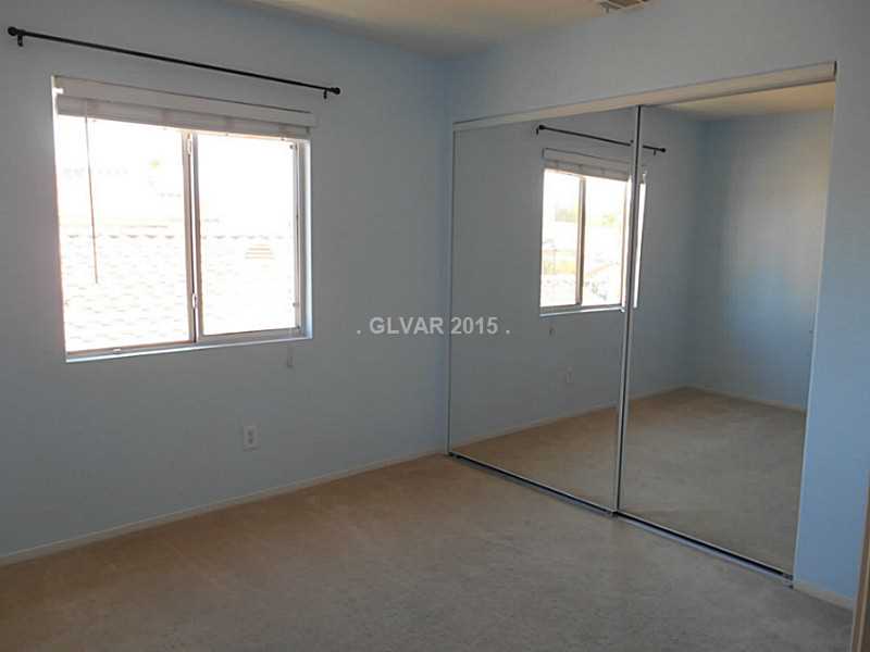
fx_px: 653
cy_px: 326
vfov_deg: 53.1
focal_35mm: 26
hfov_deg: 67.3
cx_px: 435
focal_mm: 4.7
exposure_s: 1/50
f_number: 3.4
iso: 80
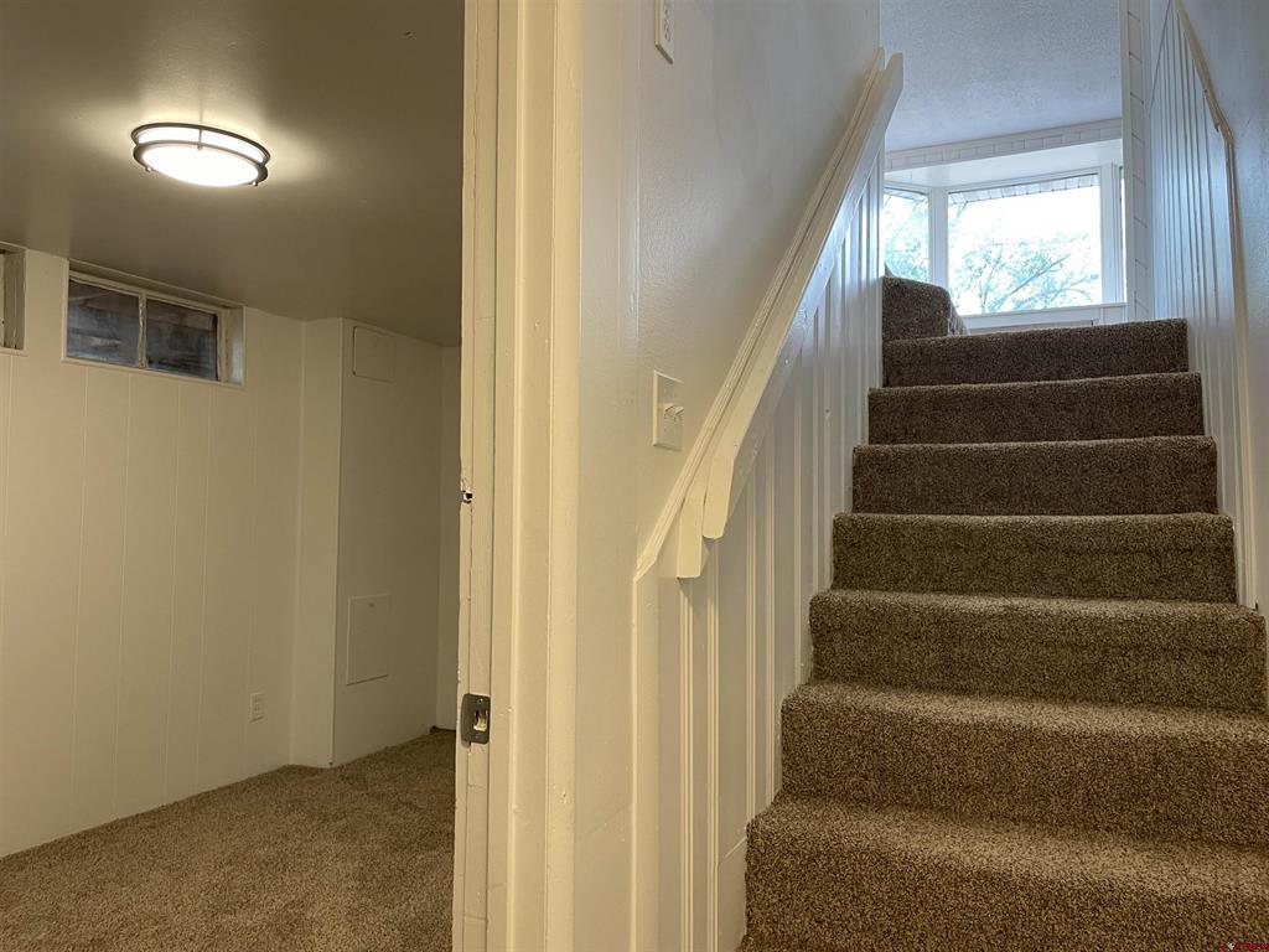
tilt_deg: +1.9
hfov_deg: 67.3
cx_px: 634
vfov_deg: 53.1
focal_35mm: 26
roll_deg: -0.9
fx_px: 953
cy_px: 476
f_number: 1.6
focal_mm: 4.2
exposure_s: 1/60
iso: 80
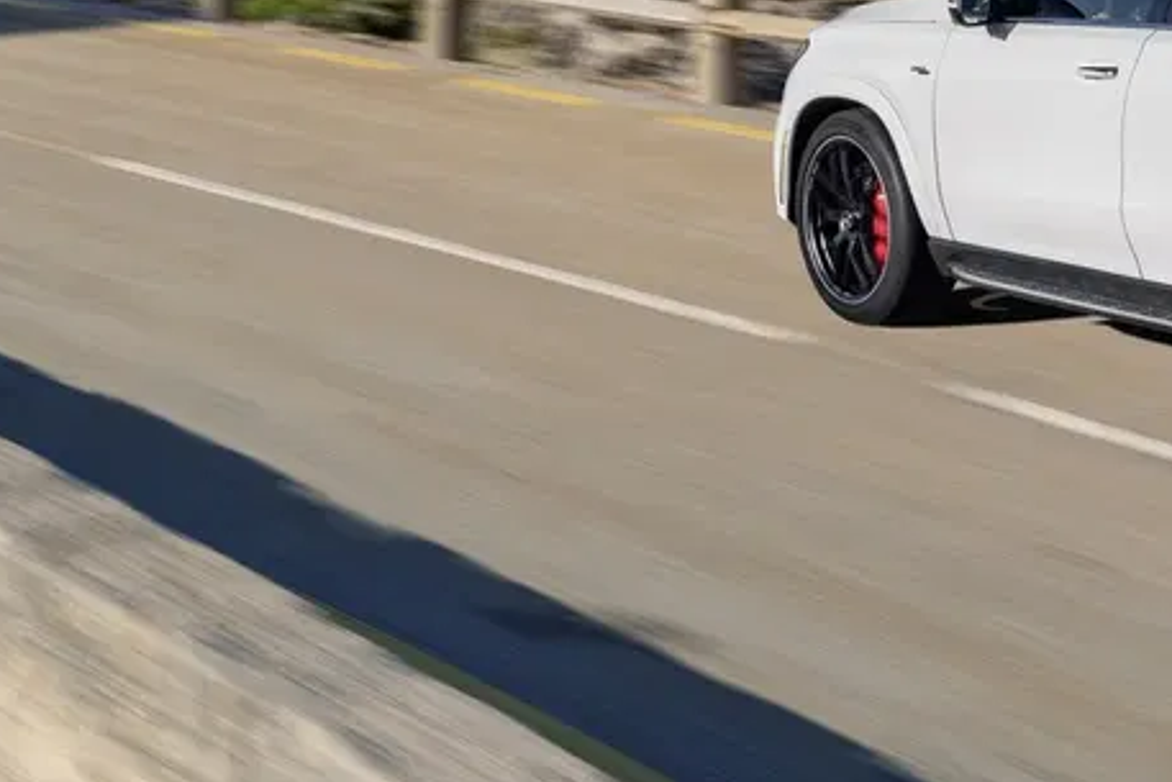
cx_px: 869
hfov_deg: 16.2
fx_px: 4103
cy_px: -33
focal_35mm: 126
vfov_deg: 10.8
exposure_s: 1/160
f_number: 11
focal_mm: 48
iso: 100
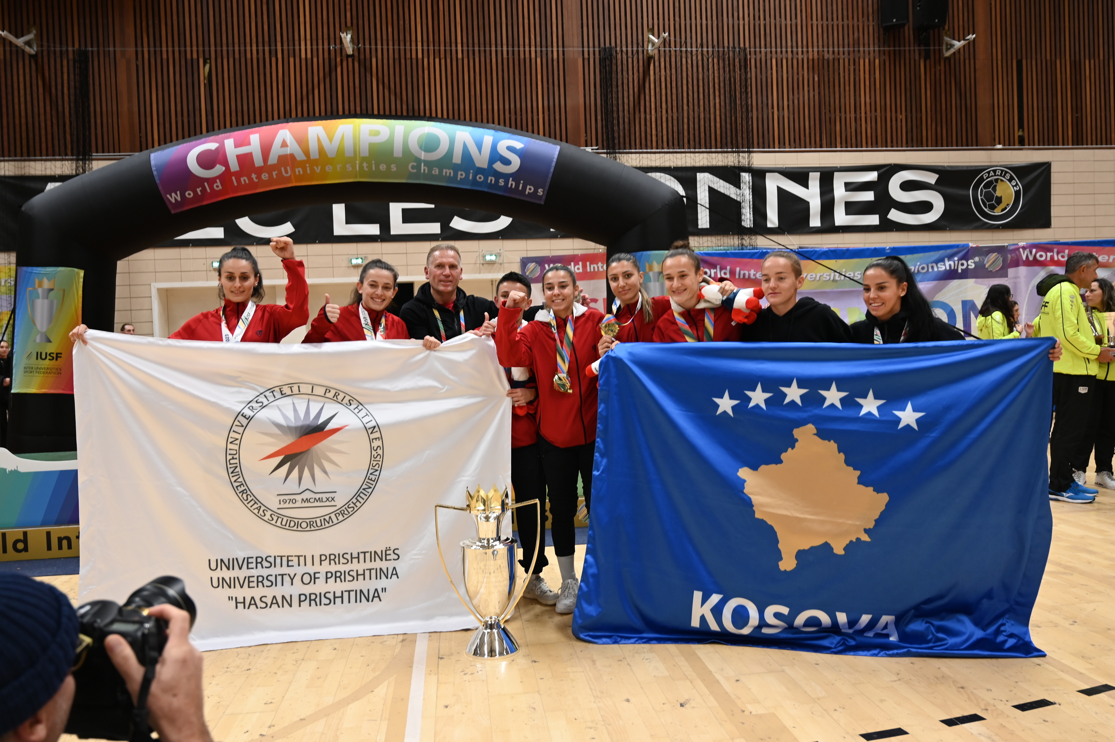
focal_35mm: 28
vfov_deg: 45.6
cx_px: 558
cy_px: 371
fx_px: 882
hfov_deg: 64.6
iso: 560
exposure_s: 1/125
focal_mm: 28.5
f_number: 4
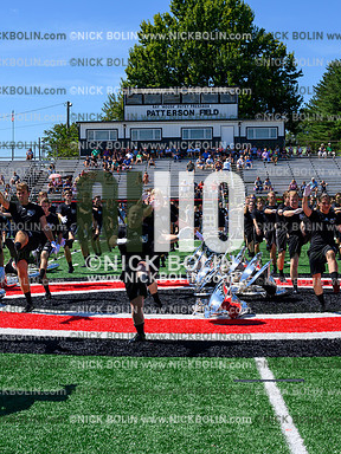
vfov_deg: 31.7
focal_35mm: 61
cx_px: 160
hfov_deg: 24.0
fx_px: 801
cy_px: 228
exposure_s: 1/500
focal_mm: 42
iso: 160
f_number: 8
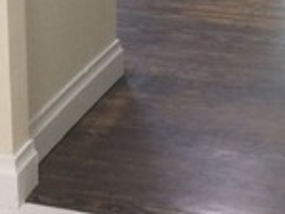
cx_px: 70
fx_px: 1022
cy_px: -117
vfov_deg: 11.4
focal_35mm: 124
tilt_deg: -9.2
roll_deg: +3.1
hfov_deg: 15.8
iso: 200
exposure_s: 1/30
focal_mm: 4.15
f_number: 2.2
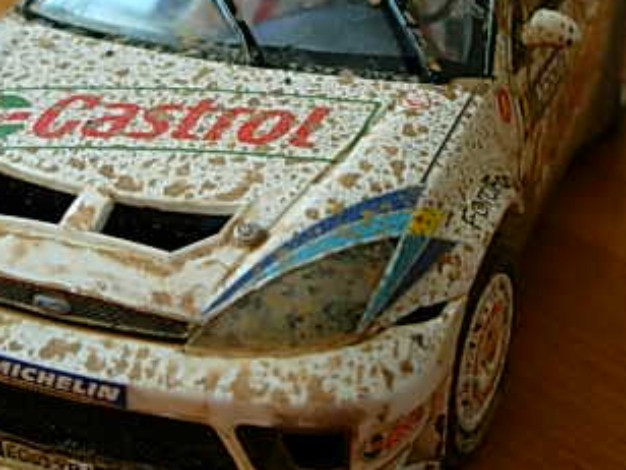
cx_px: 299
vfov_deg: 18.5
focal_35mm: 79
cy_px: 116
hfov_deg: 24.7
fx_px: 1429
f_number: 2.8
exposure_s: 1/40.3
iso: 79
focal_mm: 7.8
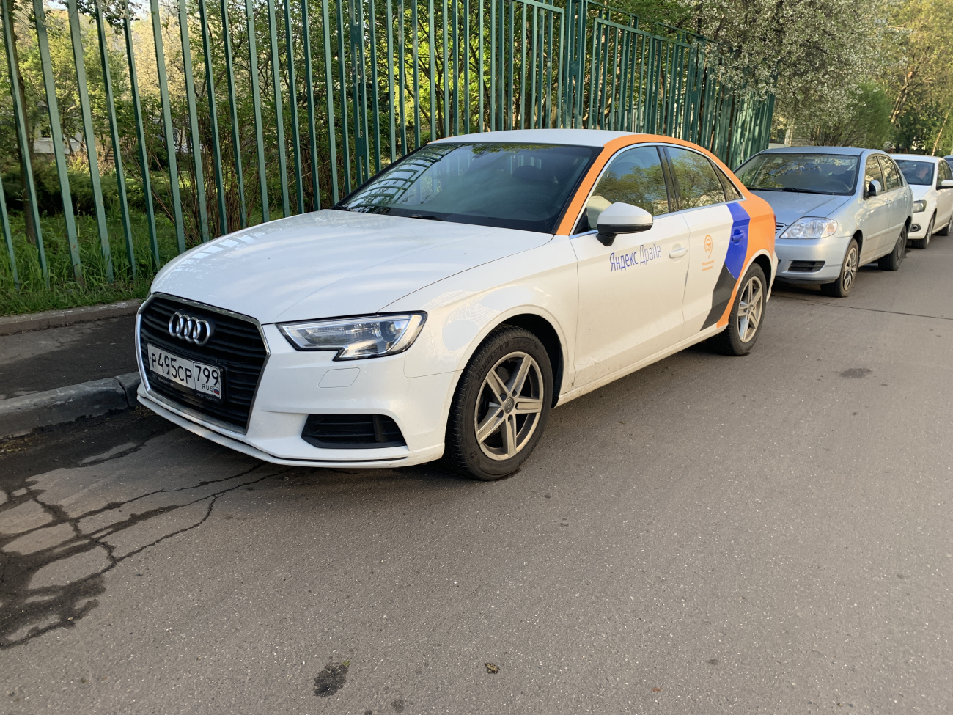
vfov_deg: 53.1
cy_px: 358
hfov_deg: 67.3
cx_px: 476
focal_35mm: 26
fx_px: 716
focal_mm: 4.25
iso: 25
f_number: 1.8
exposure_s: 1/283
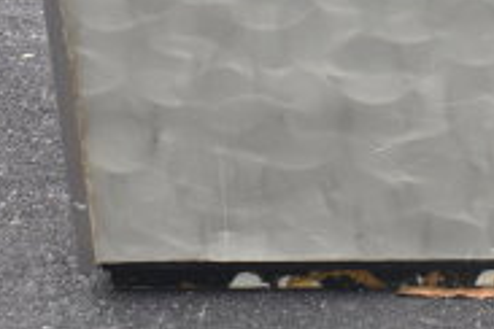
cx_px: 653
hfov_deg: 15.0
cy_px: -217
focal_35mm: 130
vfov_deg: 10.1
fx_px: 1784
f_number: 4
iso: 200
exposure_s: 1/100
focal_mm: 26
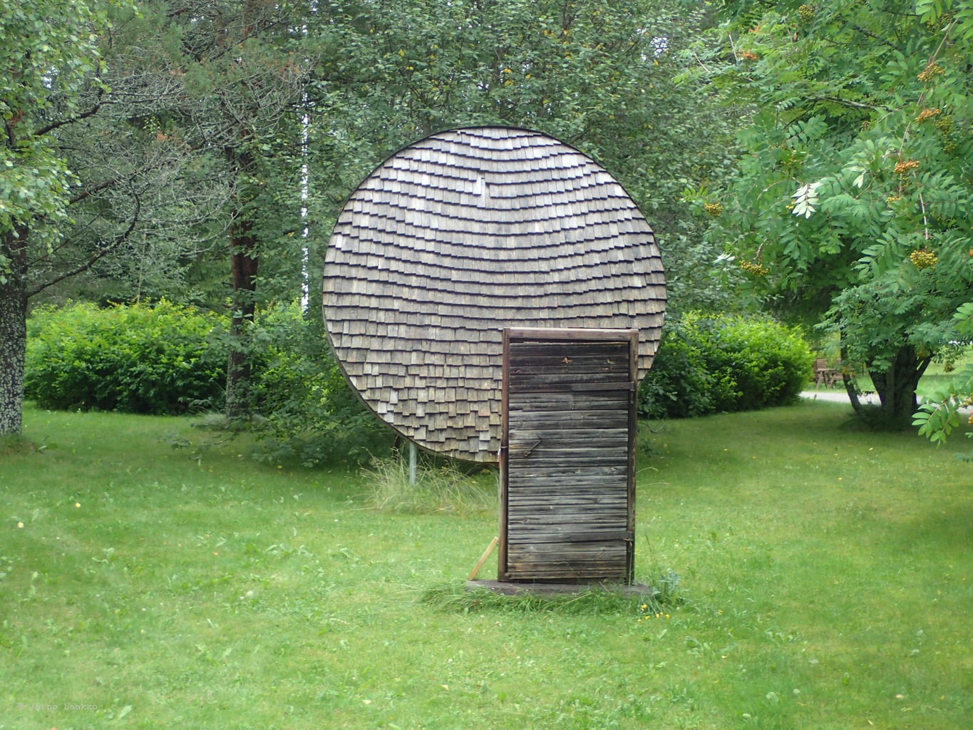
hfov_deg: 33.8
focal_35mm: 57
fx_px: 1602
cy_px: 365
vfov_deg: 25.7
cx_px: 486
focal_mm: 10.29
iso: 200
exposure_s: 1/50
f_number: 3.5
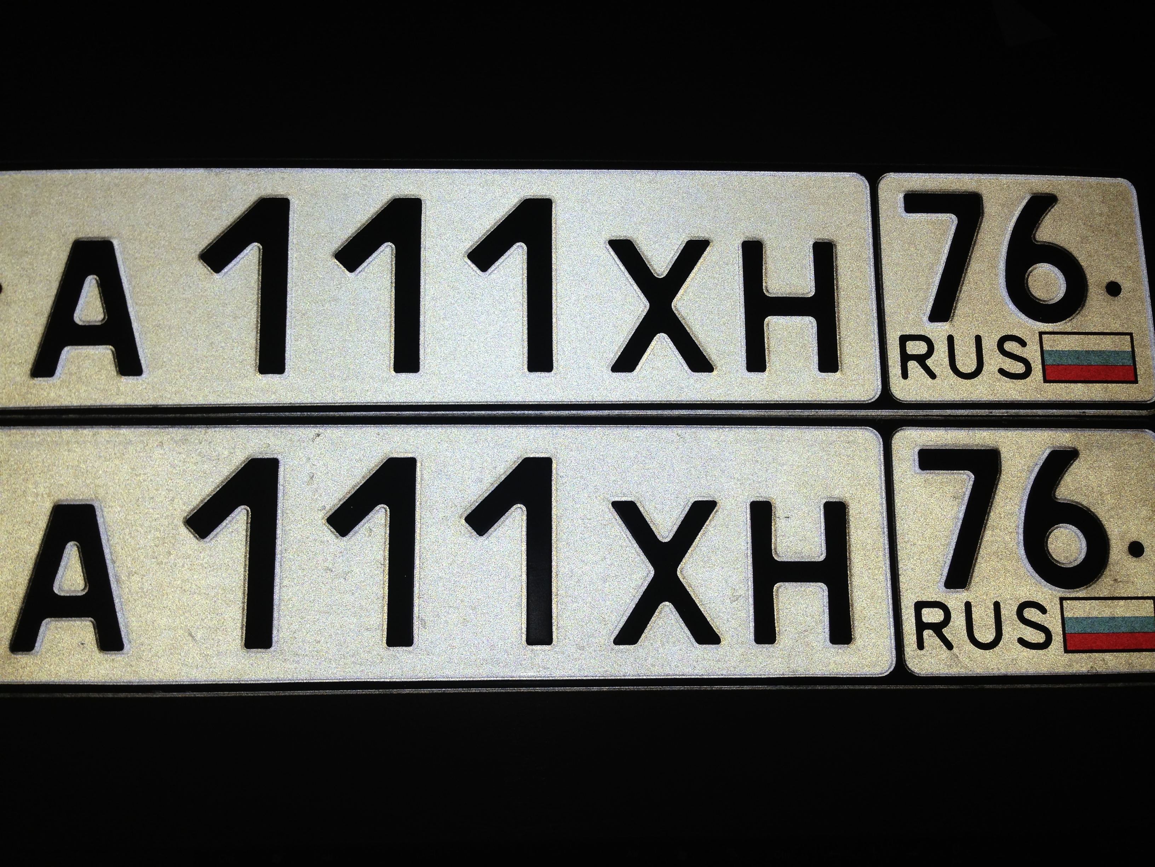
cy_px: 434
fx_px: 1101
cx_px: 578
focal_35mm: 33
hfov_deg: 55.4
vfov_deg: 42.9
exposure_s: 1/1101
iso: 50
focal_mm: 4.13
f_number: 2.4
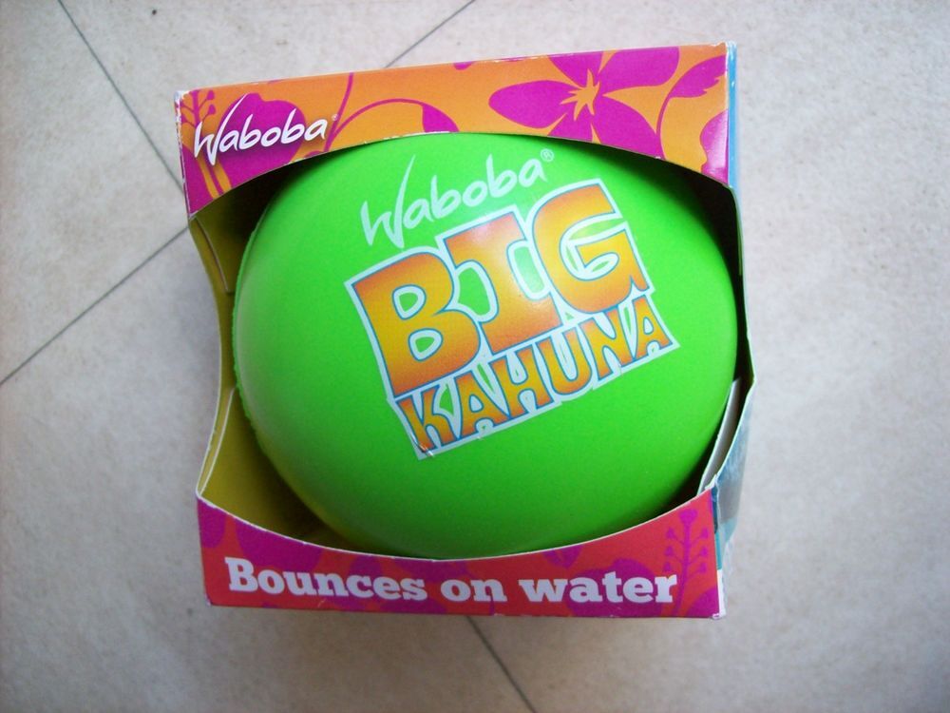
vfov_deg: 39.7
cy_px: 356
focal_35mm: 36
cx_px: 475
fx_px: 988
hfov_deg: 51.4
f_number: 2.7
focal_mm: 6
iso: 160
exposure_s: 1/48.9
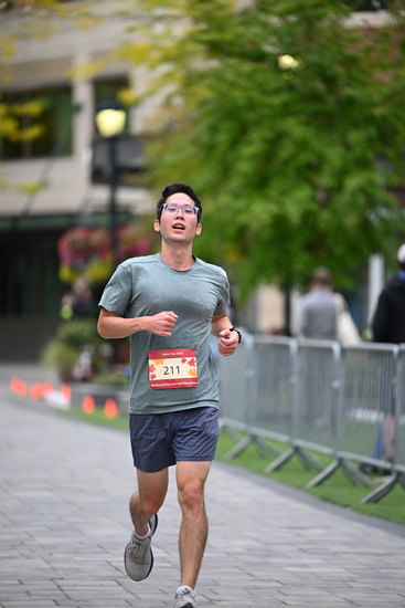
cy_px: 304
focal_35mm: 200
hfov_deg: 6.9
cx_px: 202
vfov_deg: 10.3
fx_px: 3373
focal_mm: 200
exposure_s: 1/2000
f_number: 2.8
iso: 640
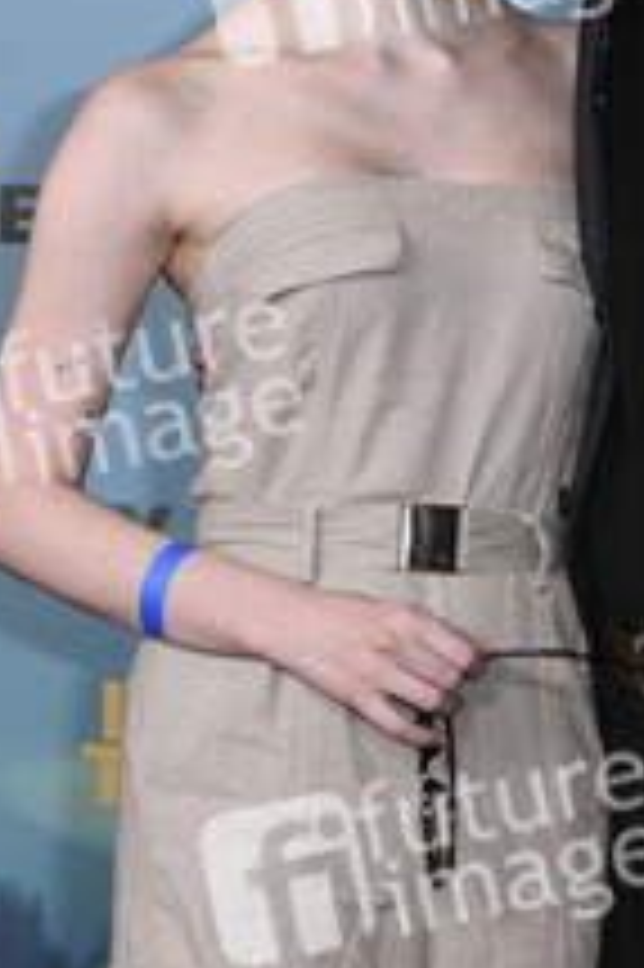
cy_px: 185
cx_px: 563
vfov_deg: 15.7
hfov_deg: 10.5
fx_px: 3494
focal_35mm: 130
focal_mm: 70
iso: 1250
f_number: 5.6
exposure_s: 1/250
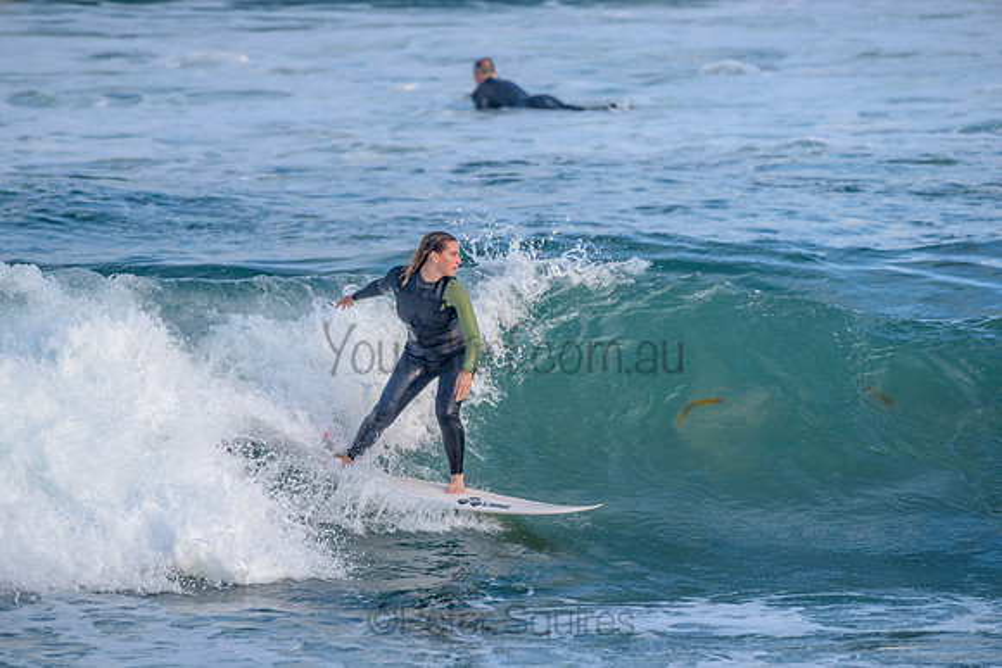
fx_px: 17039
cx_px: 389
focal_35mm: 612
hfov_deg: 3.4
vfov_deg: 2.2
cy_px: 340
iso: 320
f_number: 5.6
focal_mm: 500
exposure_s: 1/1250
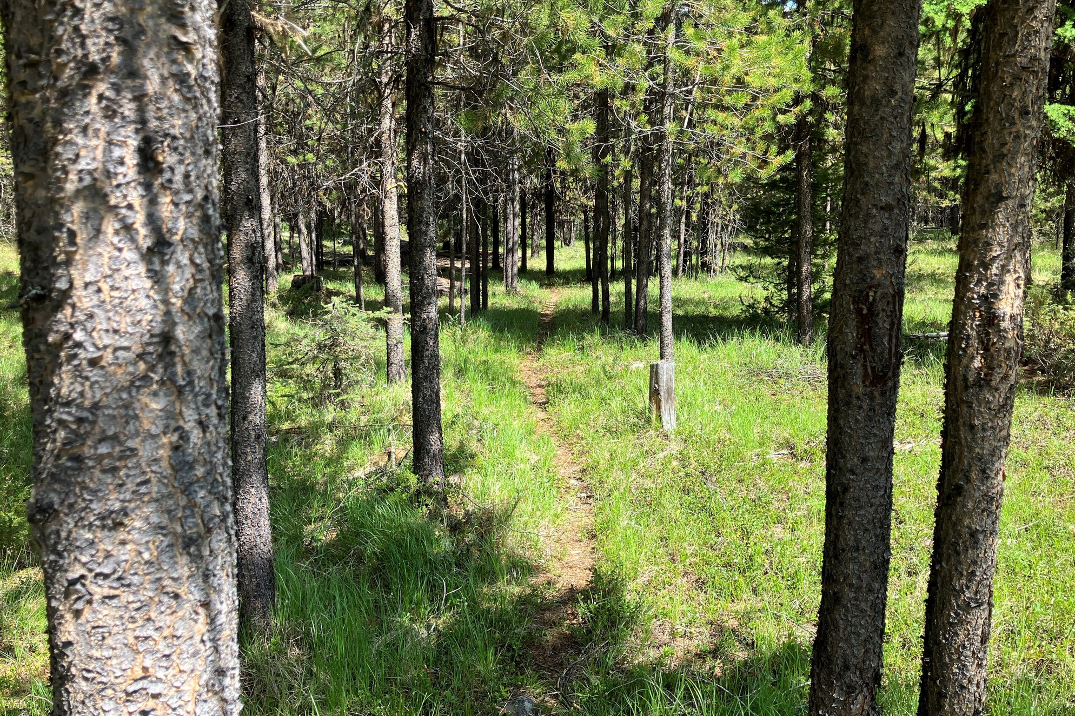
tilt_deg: -6.8
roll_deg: -0.1
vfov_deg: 43.5
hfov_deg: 61.9
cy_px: 321
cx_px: 530
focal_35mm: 30
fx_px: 896
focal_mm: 3.99
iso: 32
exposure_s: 1/496
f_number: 1.8
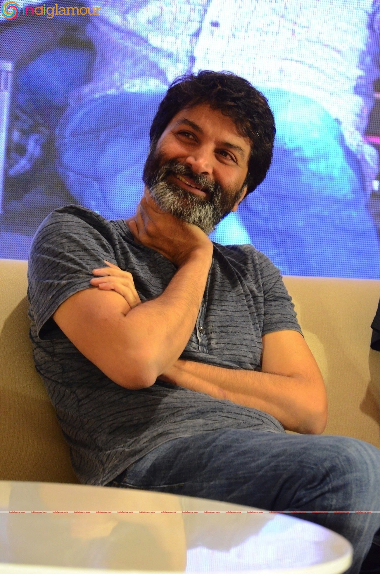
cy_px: 287
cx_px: 190
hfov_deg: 8.7
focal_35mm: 158
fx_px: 2505
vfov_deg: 13.1
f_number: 6.3
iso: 3200
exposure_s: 1/80
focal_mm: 105
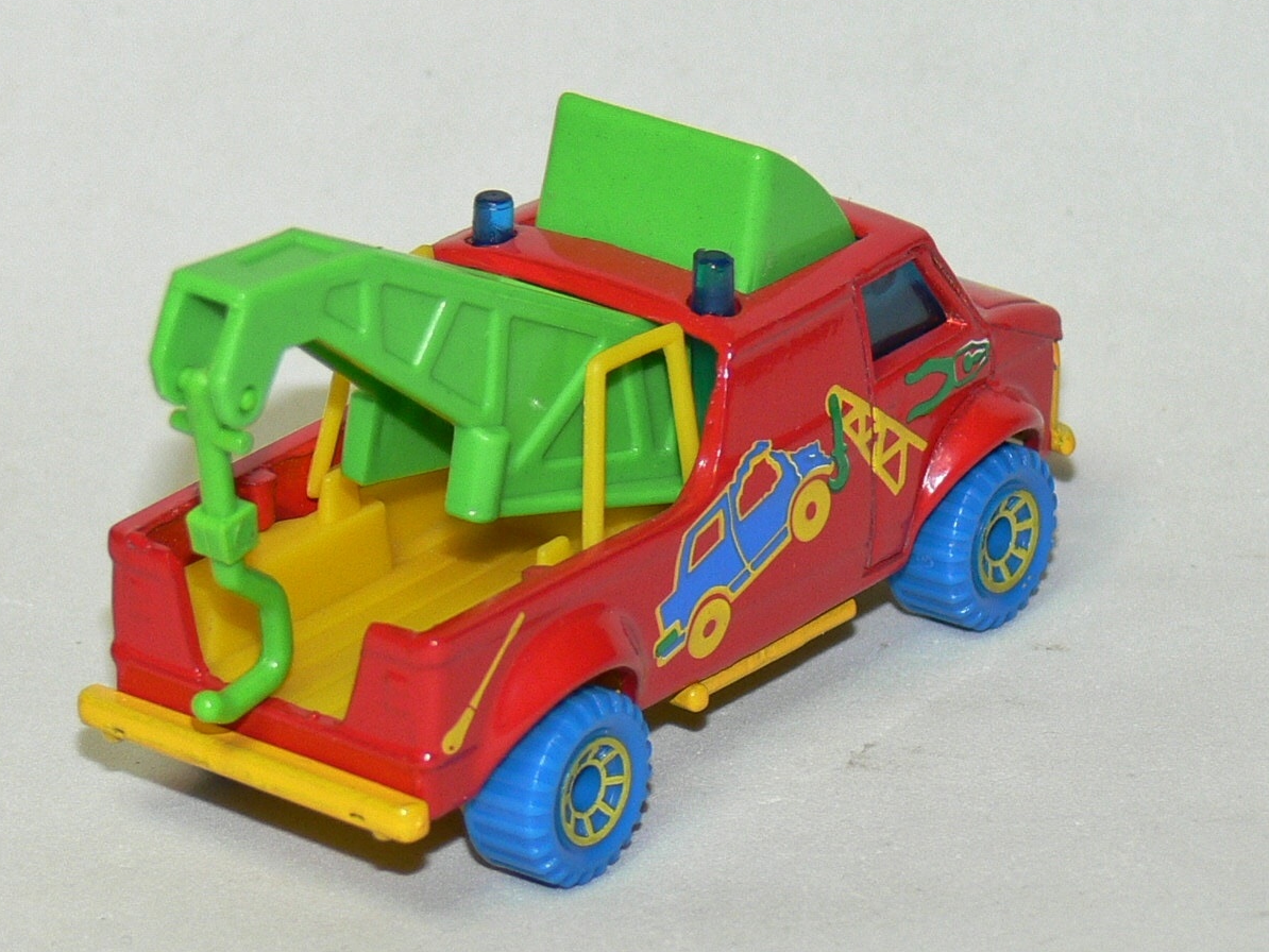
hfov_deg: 9.6
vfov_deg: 7.2
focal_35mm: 205
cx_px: 607
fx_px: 7517
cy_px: 503
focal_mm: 20.4
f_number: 3.2
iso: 100
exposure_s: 1/30
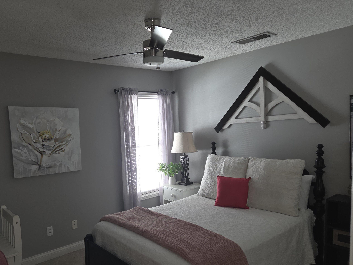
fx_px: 286
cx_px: 150
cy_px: 159
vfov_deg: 49.4
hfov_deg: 63.1
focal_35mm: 28
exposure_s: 1/60
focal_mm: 5.4
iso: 80
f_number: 1.8
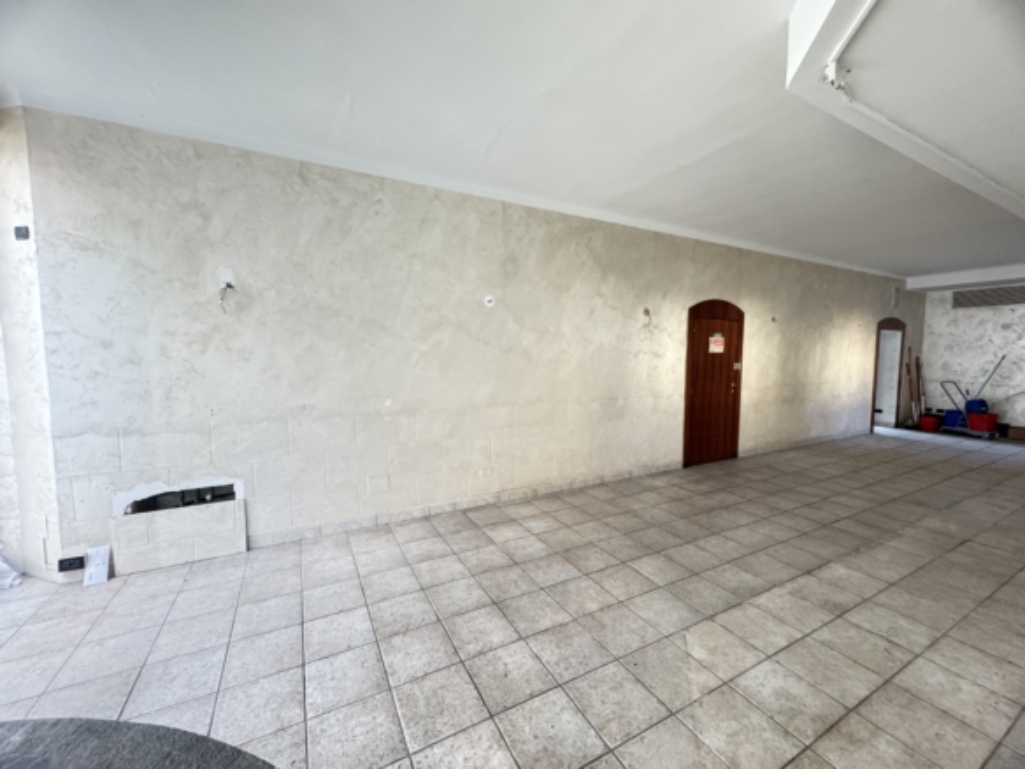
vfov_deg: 85.7
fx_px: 415
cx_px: 512
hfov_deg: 102.1
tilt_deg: -4.1
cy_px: 384
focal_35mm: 14
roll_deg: -0.1
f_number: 2.2
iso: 500
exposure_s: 1/60
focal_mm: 2.22
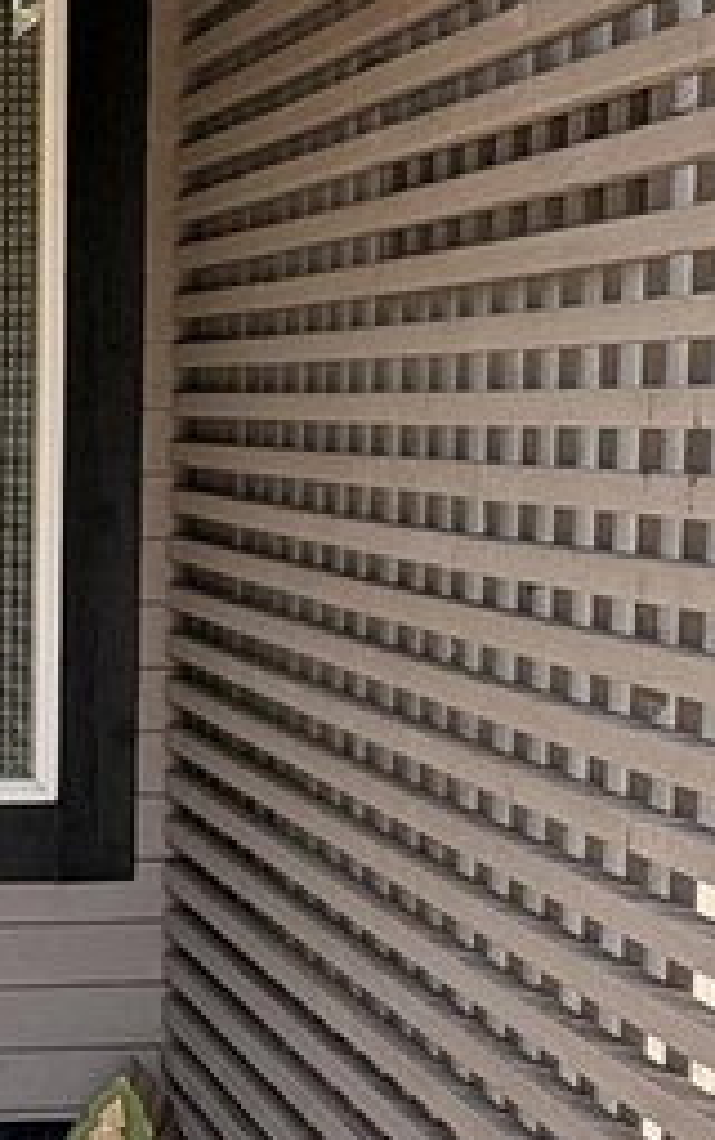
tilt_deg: -4.8
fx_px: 1928
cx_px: -268
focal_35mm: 62
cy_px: 583
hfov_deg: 19.1
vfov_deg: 32.9
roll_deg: +0.1
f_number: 2.2
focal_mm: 2.22
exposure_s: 1/233
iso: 50
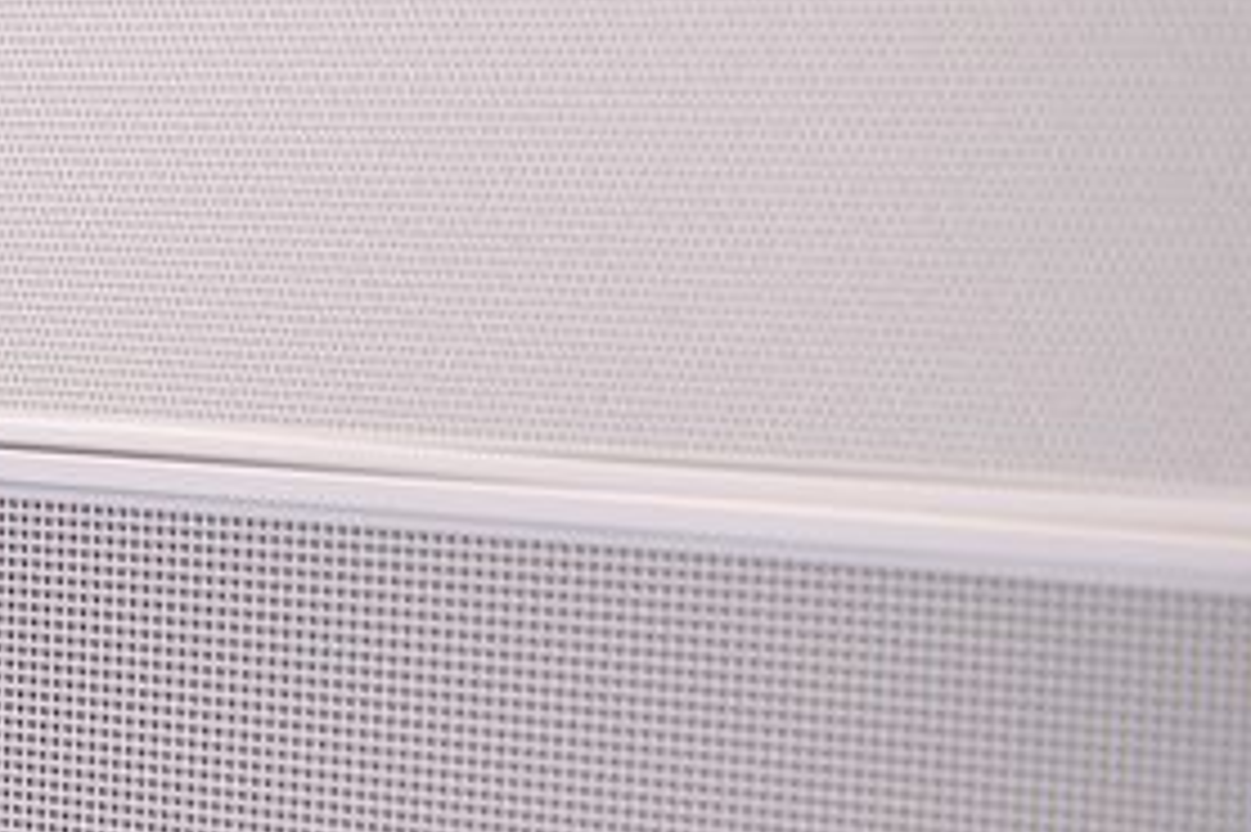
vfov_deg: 13.5
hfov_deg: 19.1
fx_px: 3508
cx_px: -248
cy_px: 420
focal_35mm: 101
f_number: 4
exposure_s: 1/60
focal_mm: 26
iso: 400
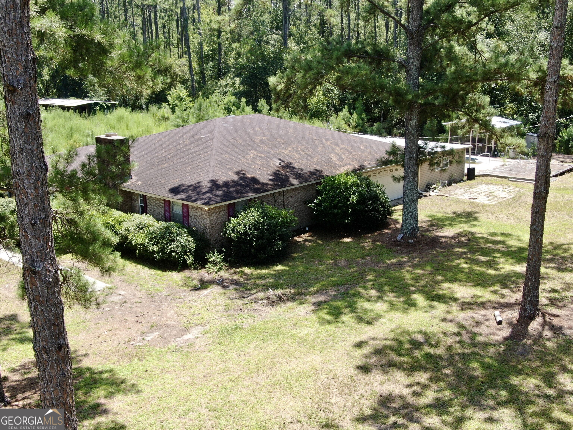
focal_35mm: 39
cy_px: 215
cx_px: 286
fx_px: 646
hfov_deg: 47.9
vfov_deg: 36.8
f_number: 3.4
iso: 100
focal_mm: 6.63
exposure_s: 1/240
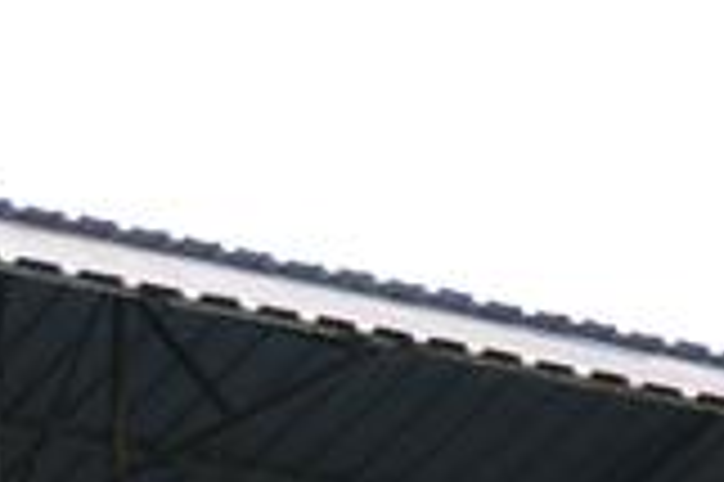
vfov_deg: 4.6
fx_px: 5706
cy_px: 1568
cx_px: 2595
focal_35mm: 284
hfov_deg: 6.3
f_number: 4
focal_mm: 38
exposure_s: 1/1000
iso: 320
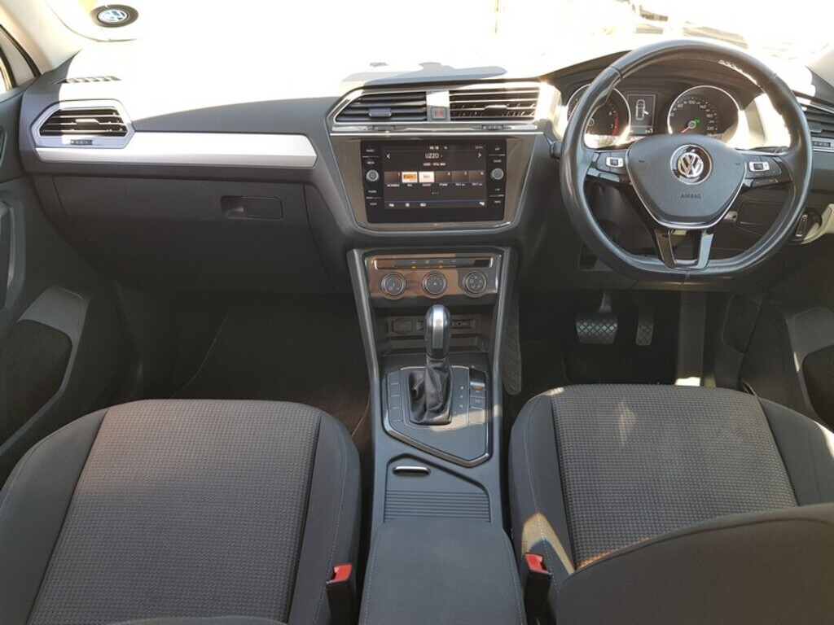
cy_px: 312
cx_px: 417
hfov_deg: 67.3
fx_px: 626
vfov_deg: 53.1
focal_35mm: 26
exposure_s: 1/50
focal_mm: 4.3
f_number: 1.7
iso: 50
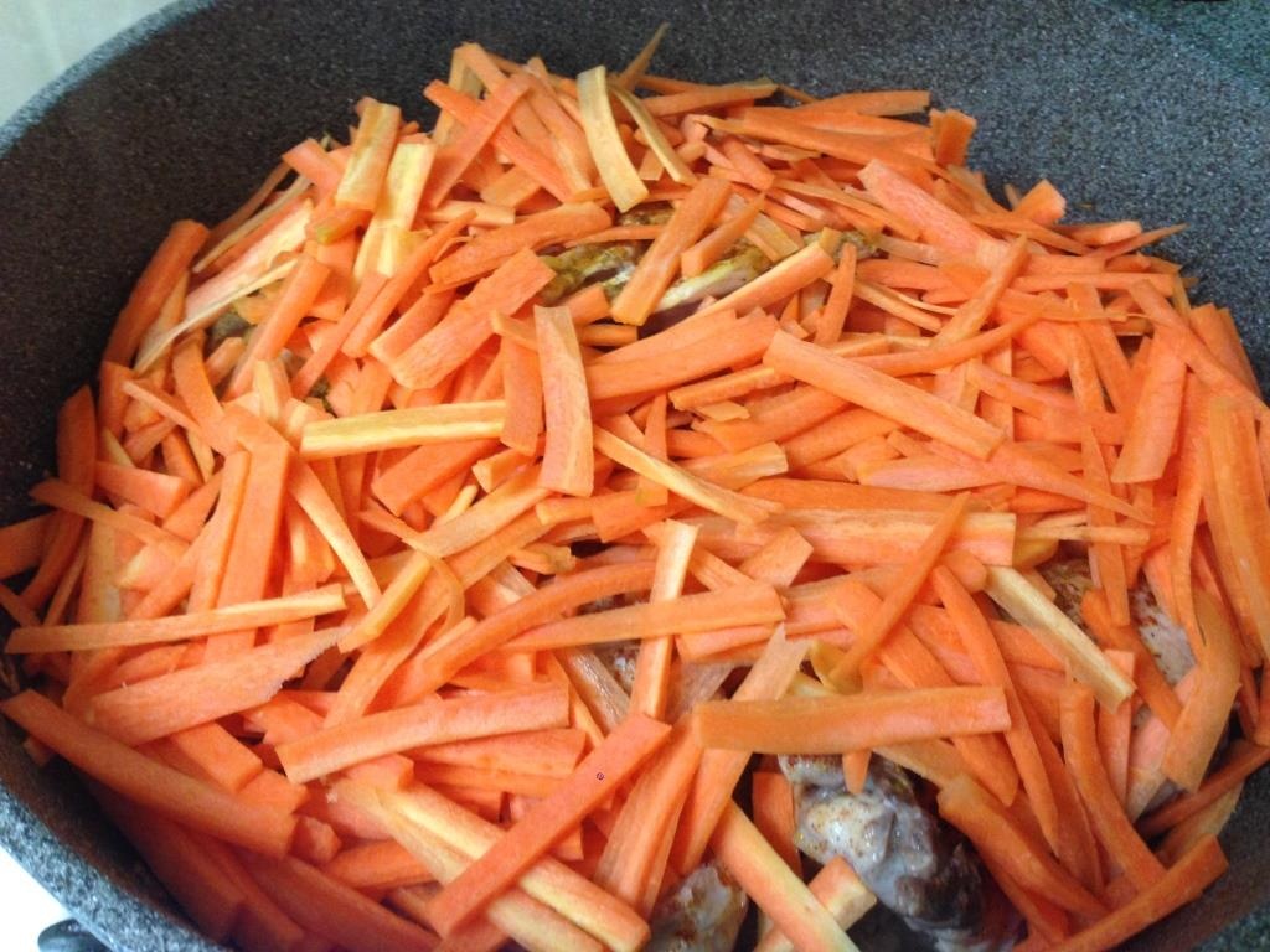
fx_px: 1211
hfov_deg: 55.4
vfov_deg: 42.9
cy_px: 476
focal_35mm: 33
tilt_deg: -50.6
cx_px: 635
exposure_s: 1/20
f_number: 2.4
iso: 200
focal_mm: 4.12
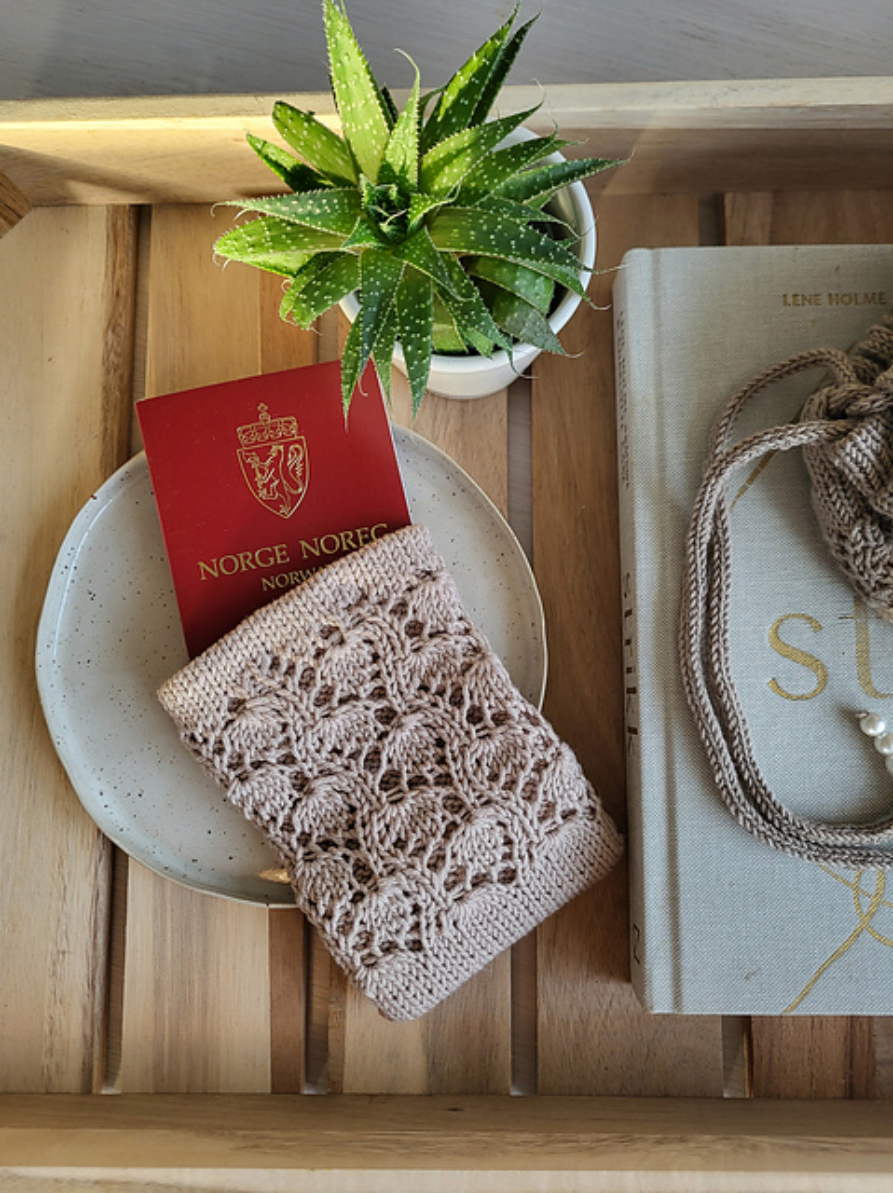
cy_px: 596
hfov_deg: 53.0
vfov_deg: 67.3
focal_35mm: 26
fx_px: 896
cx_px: 446
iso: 160
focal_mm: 5.4
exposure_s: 1/100
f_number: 1.8
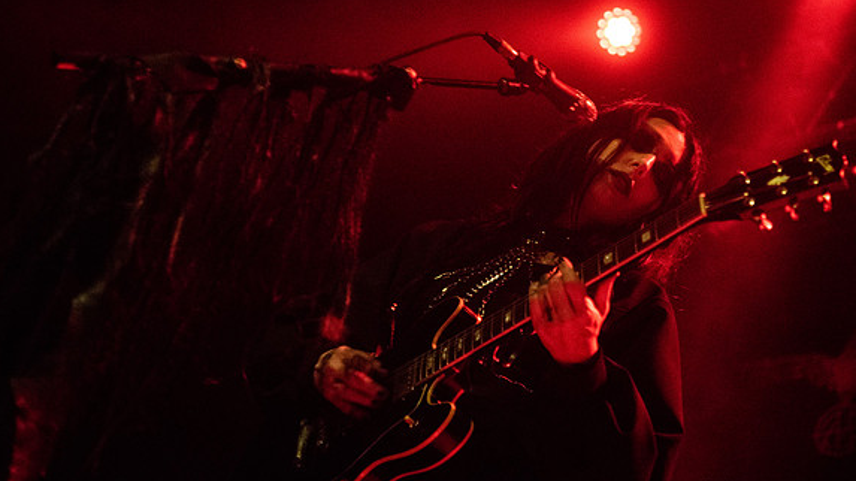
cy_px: 179
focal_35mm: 76
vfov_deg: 15.9
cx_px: 472
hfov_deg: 27.9
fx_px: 1725
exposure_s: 1/125
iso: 6400
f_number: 2.8
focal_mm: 58
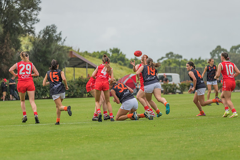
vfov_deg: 5.1
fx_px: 1796
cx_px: 107
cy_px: 73
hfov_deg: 7.6
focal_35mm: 269
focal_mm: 240
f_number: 6.3
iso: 500
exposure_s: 1/1250
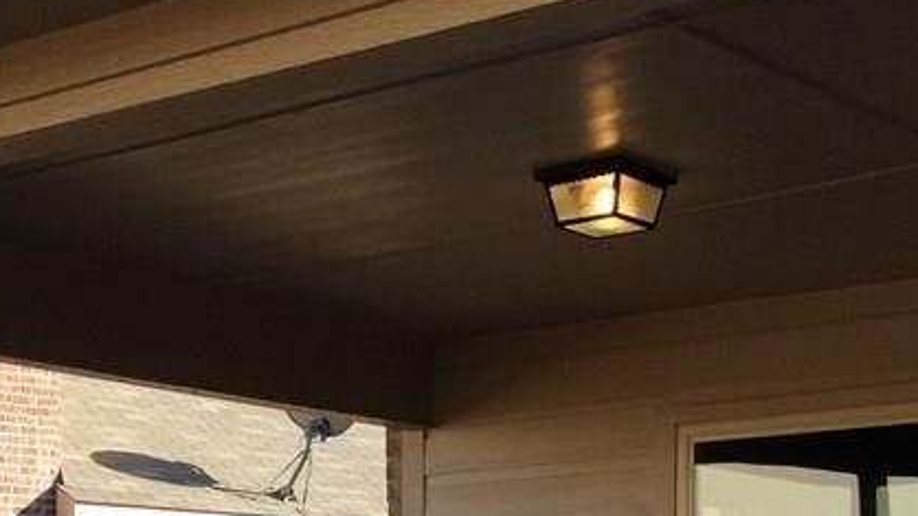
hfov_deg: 24.1
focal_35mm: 88
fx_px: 2142
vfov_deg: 13.2
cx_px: 332
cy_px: 707
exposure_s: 1/430
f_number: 2.4
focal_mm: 3.3
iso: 32
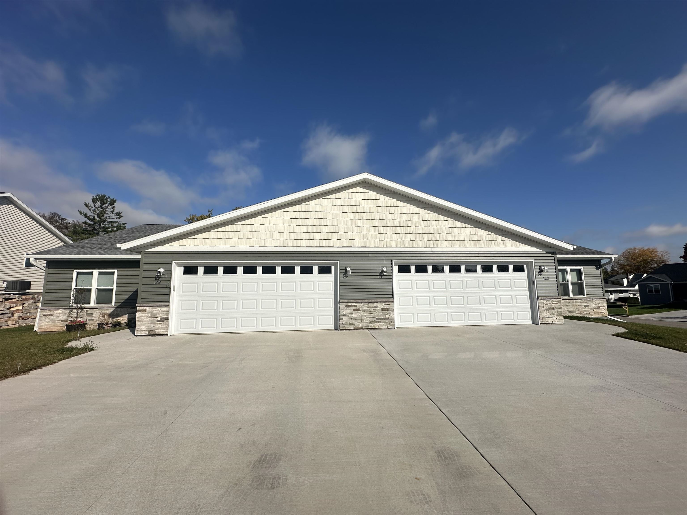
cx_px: 344
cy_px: 258
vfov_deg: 85.7
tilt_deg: +7.5
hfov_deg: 102.1
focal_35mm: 14
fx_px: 278
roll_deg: +0.6
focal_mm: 2.22
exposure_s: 1/6897
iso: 50
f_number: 2.2
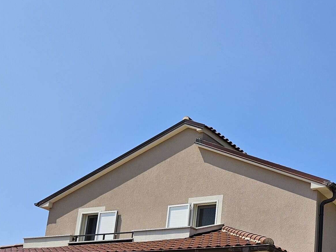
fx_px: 534
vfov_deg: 25.4
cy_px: 242
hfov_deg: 33.0
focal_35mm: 55
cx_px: 306
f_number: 1.8
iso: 25
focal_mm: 5.4
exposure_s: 1/2635
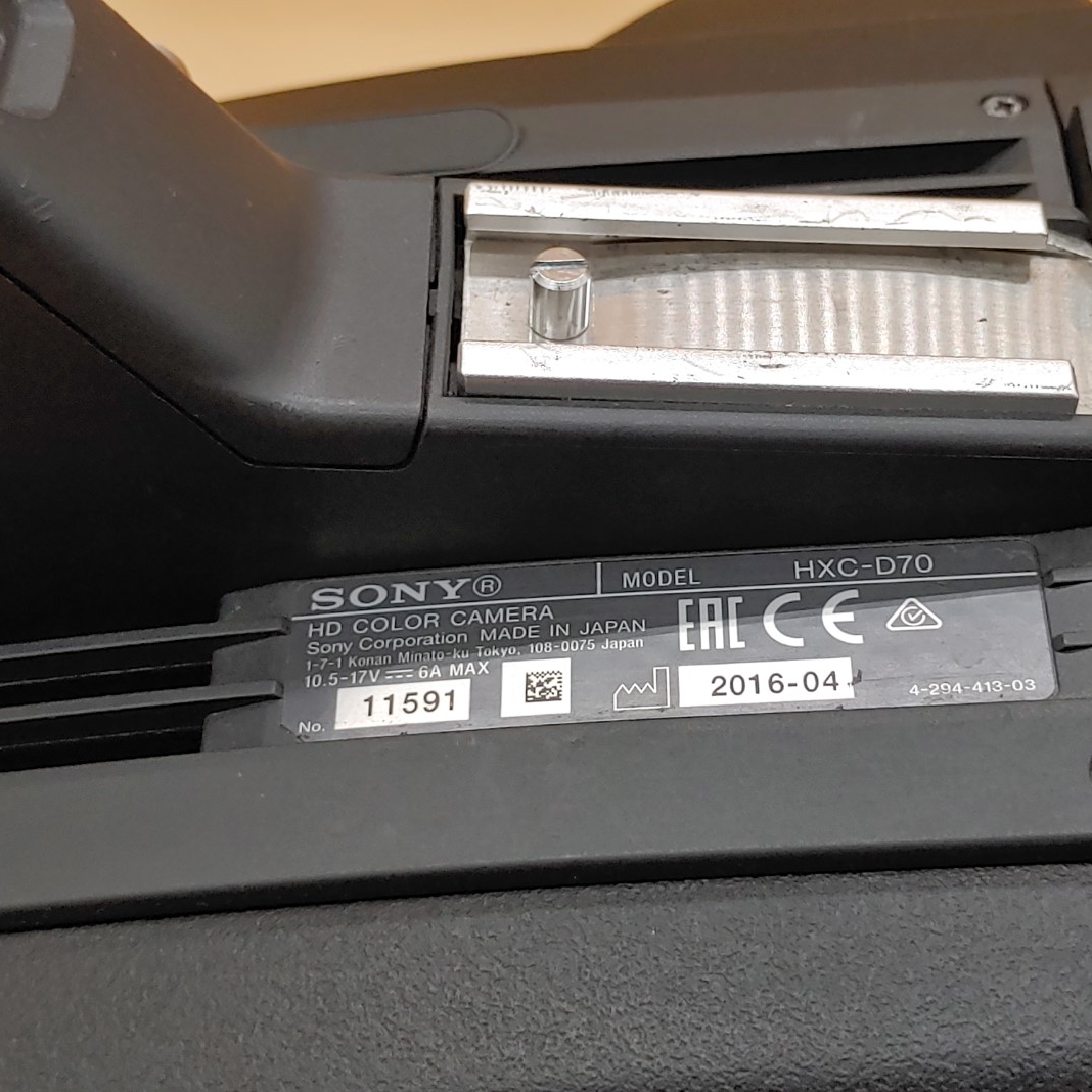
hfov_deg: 27.7
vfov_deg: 27.7
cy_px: 551
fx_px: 2213
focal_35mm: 62
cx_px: 595
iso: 50
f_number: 1.8
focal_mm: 4.36
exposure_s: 1/60
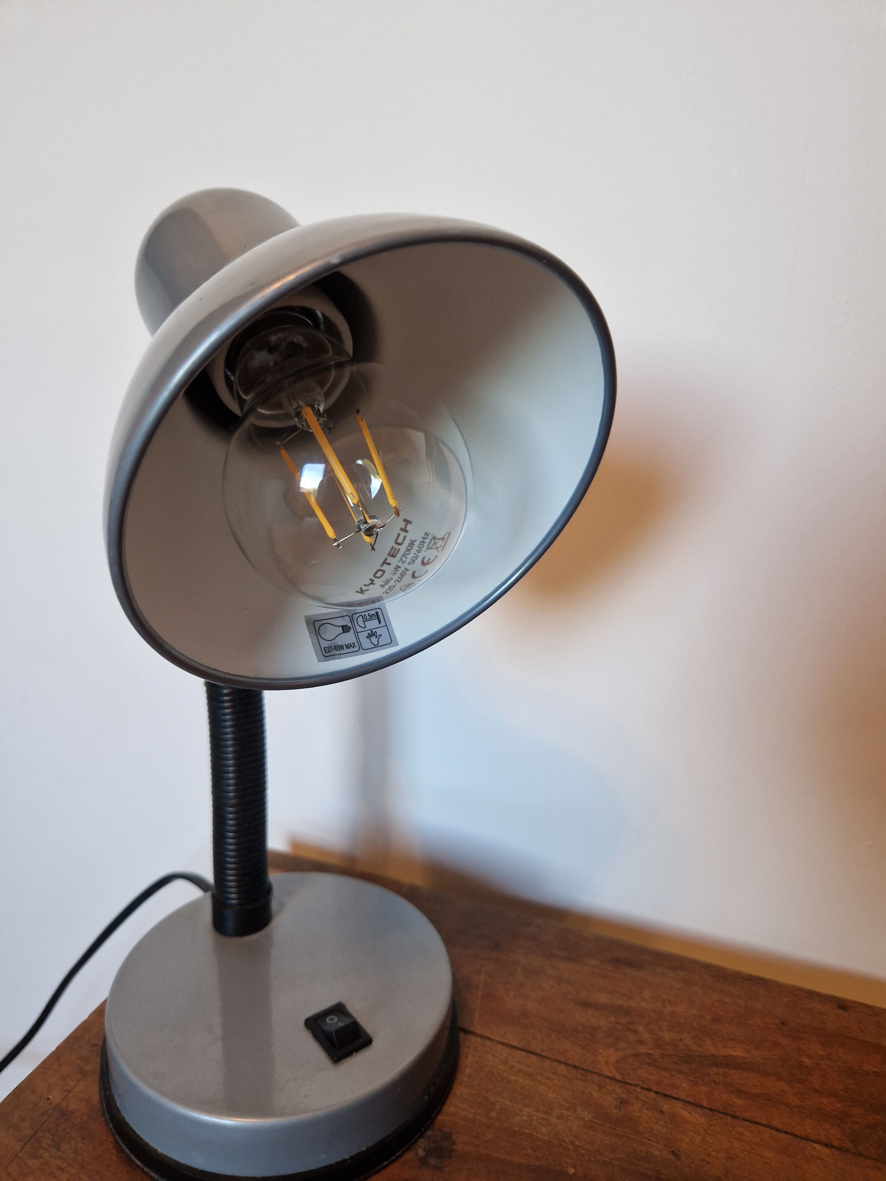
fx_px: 785
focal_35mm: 23
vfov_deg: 73.9
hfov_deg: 58.9
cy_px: 590
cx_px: 443
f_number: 1.8
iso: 200
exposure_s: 1/100
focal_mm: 5.4
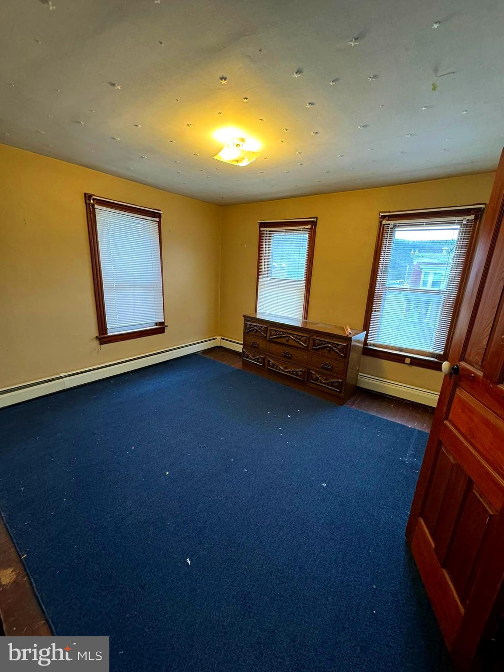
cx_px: 252
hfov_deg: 85.7
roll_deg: -2.1
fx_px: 272
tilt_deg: -15.0
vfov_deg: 102.1
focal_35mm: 14
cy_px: 336
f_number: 2.2
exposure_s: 1/60
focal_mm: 2.22
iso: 500
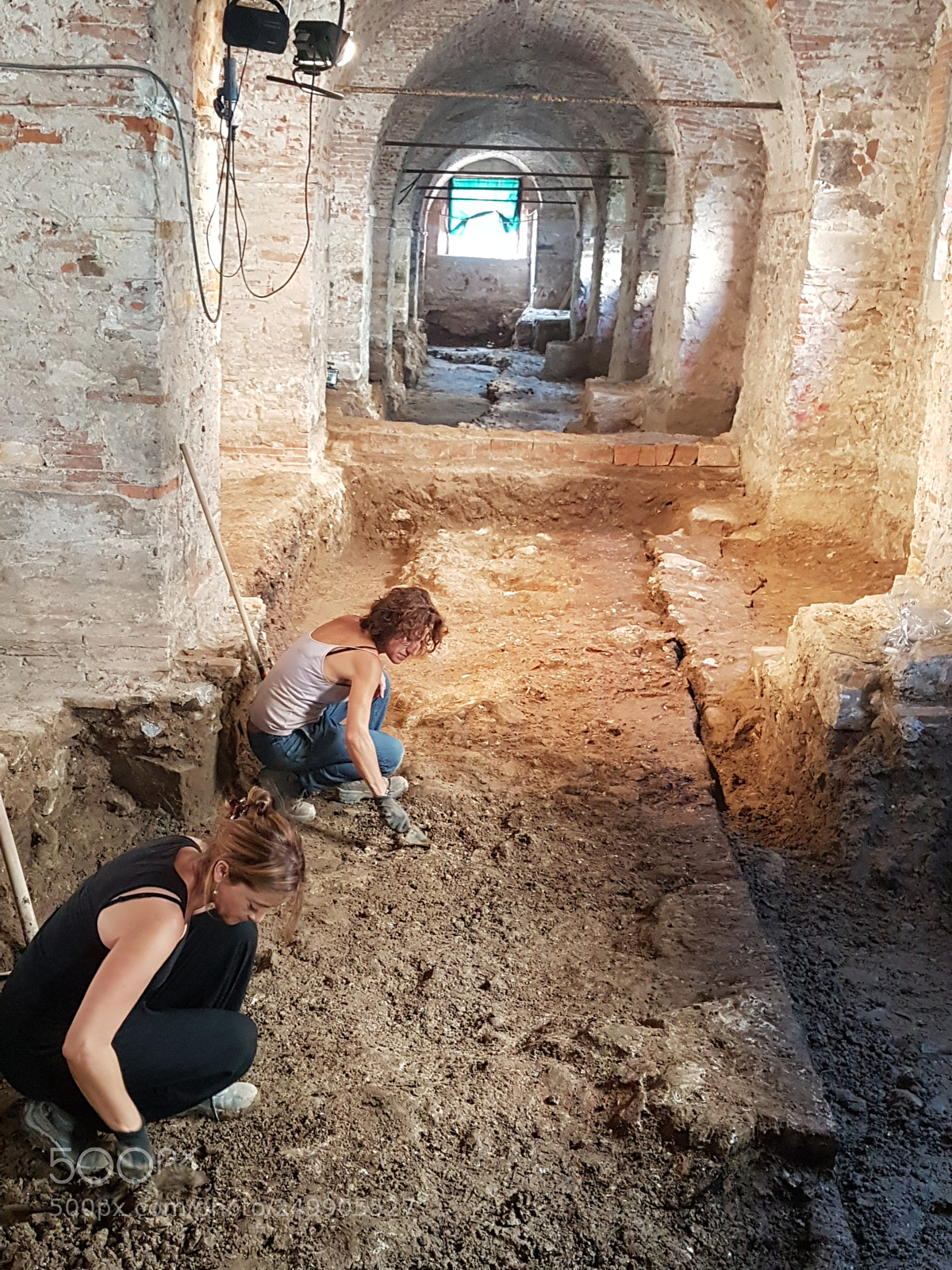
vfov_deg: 67.3
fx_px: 953
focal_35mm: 26
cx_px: 476
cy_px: 635
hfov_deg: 53.1
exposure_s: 1/25
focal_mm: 4.2
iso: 200
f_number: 1.7
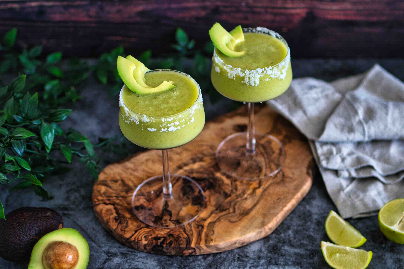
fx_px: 785
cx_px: 202
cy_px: 134
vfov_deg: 19.4
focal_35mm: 70
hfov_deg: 28.9
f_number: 1.8
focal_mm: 35
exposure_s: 1/80
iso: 560
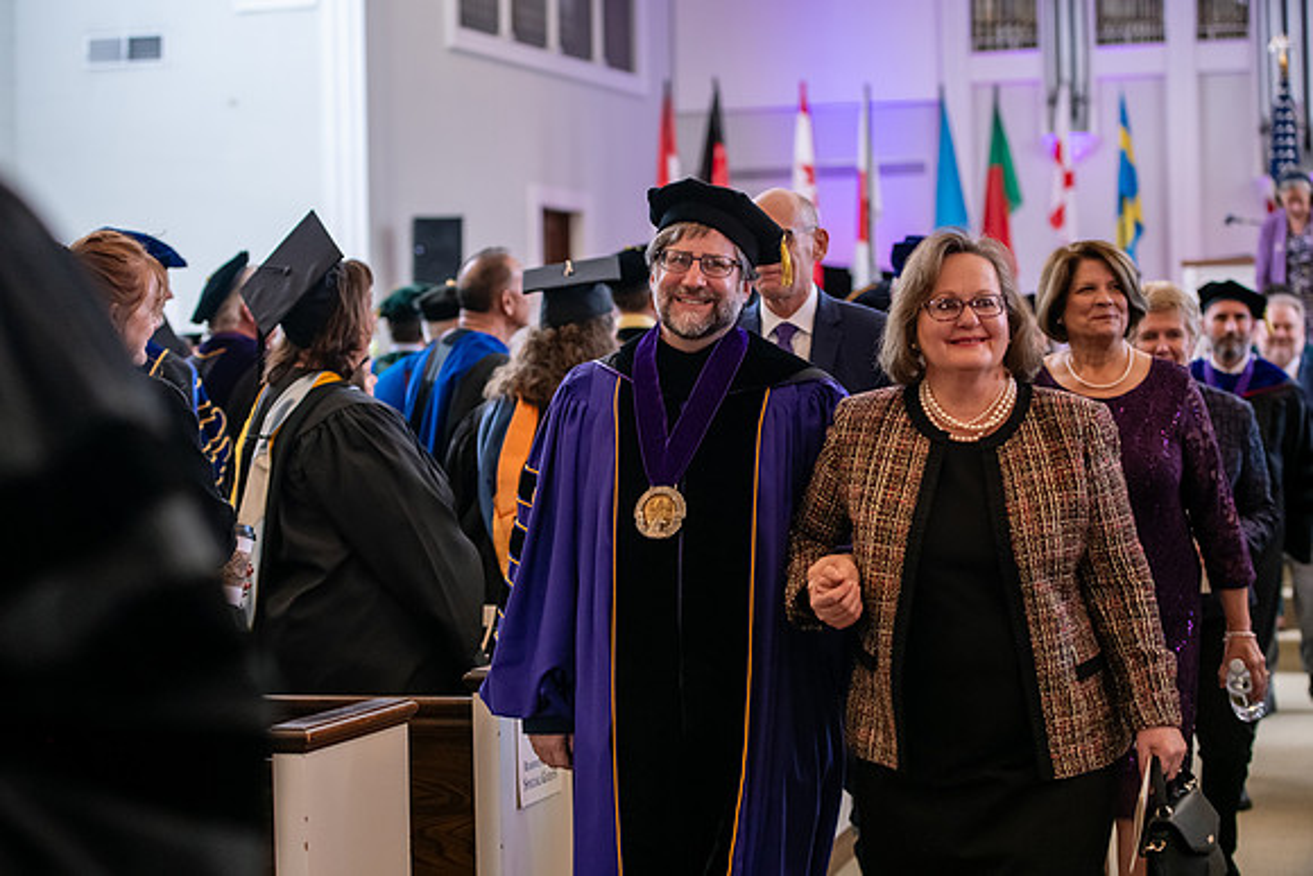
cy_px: 441
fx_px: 2670
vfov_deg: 18.6
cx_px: 630
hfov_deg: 27.6
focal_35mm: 73
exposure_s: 1/200
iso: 1600
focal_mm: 70
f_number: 3.2
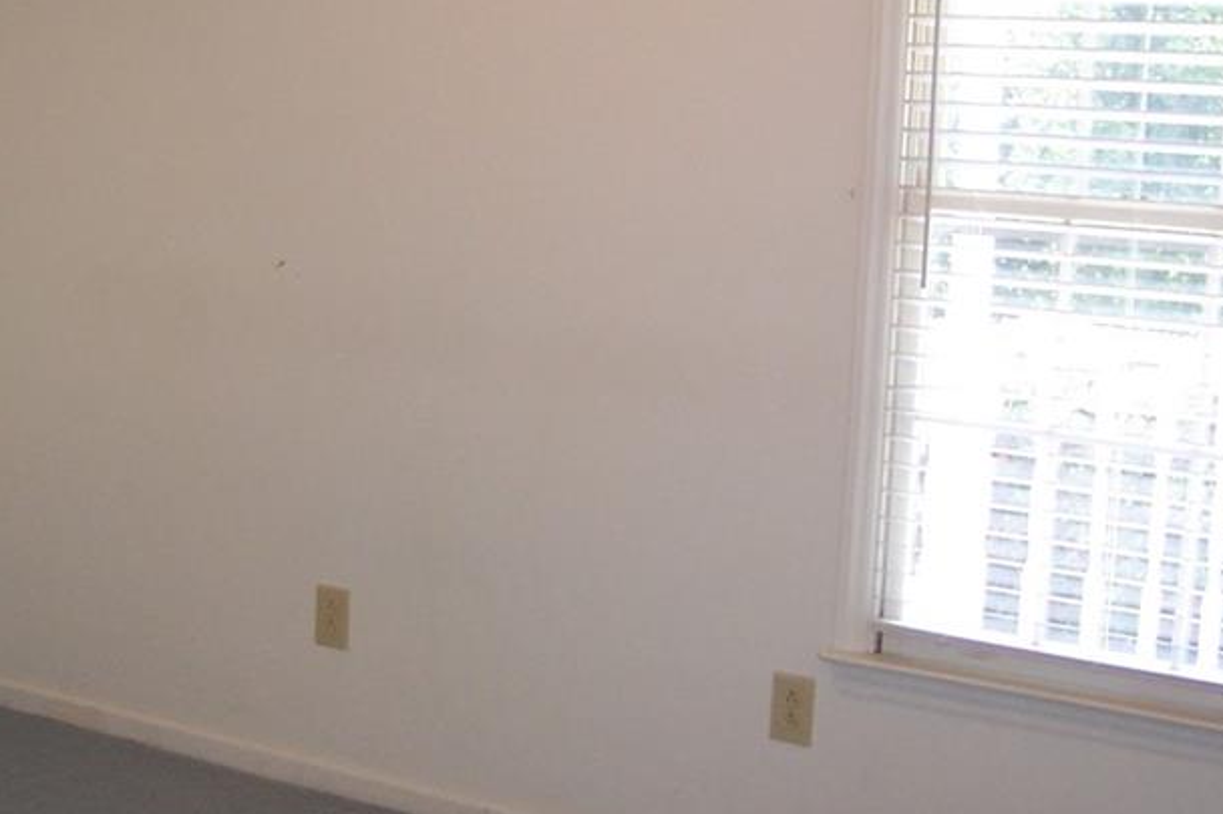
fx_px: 2174
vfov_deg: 21.2
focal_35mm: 64
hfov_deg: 31.2
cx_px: 432
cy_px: 326
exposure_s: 1/60
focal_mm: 8
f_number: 2.8
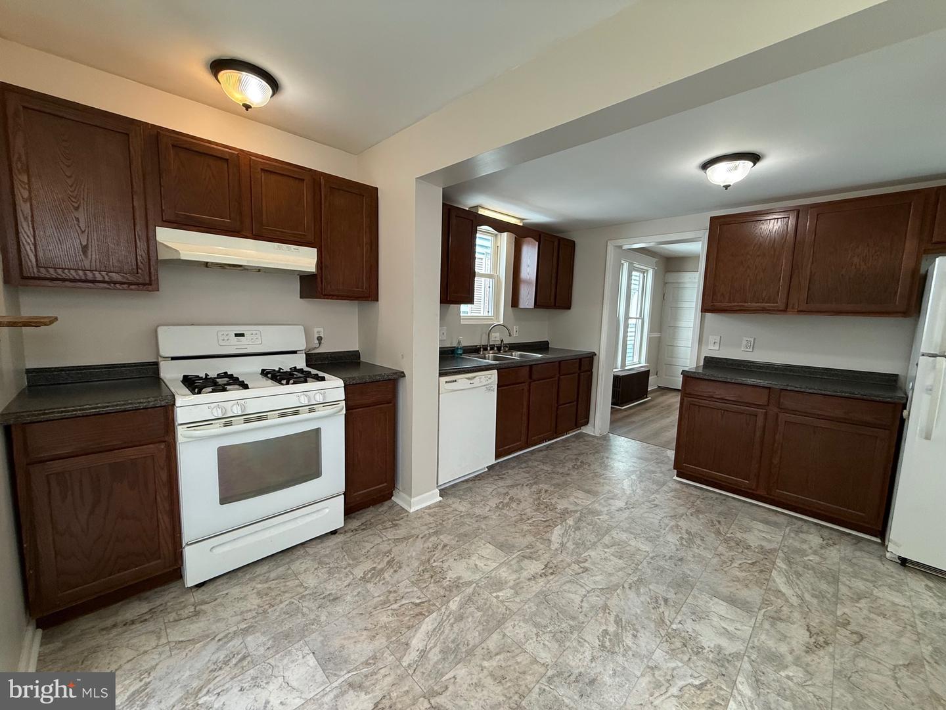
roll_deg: -2.6
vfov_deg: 85.7
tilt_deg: -6.4
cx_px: 473
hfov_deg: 102.1
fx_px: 383
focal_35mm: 14
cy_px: 355
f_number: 2.2
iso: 200
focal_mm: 2.22
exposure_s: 1/120
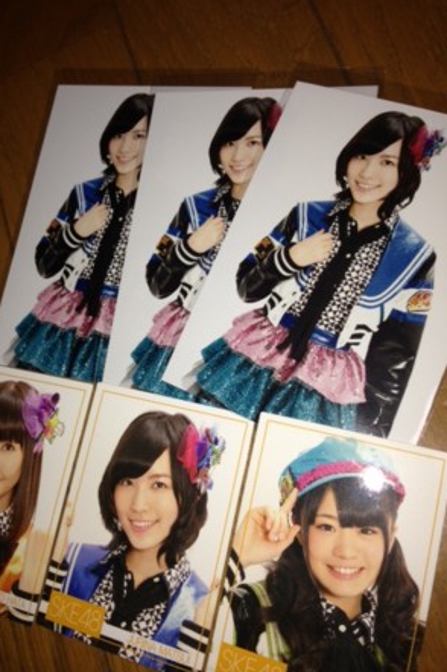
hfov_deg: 37.7
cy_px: 331
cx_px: 192
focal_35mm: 35
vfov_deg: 54.5
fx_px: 653
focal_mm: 4.13
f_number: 2.4
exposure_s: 1/67
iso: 50
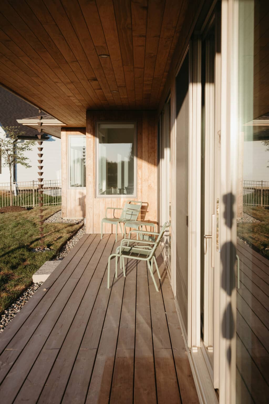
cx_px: 134
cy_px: 202
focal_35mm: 35
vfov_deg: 54.4
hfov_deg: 37.9
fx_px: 392
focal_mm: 23
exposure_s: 1/1600
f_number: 2.8
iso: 250
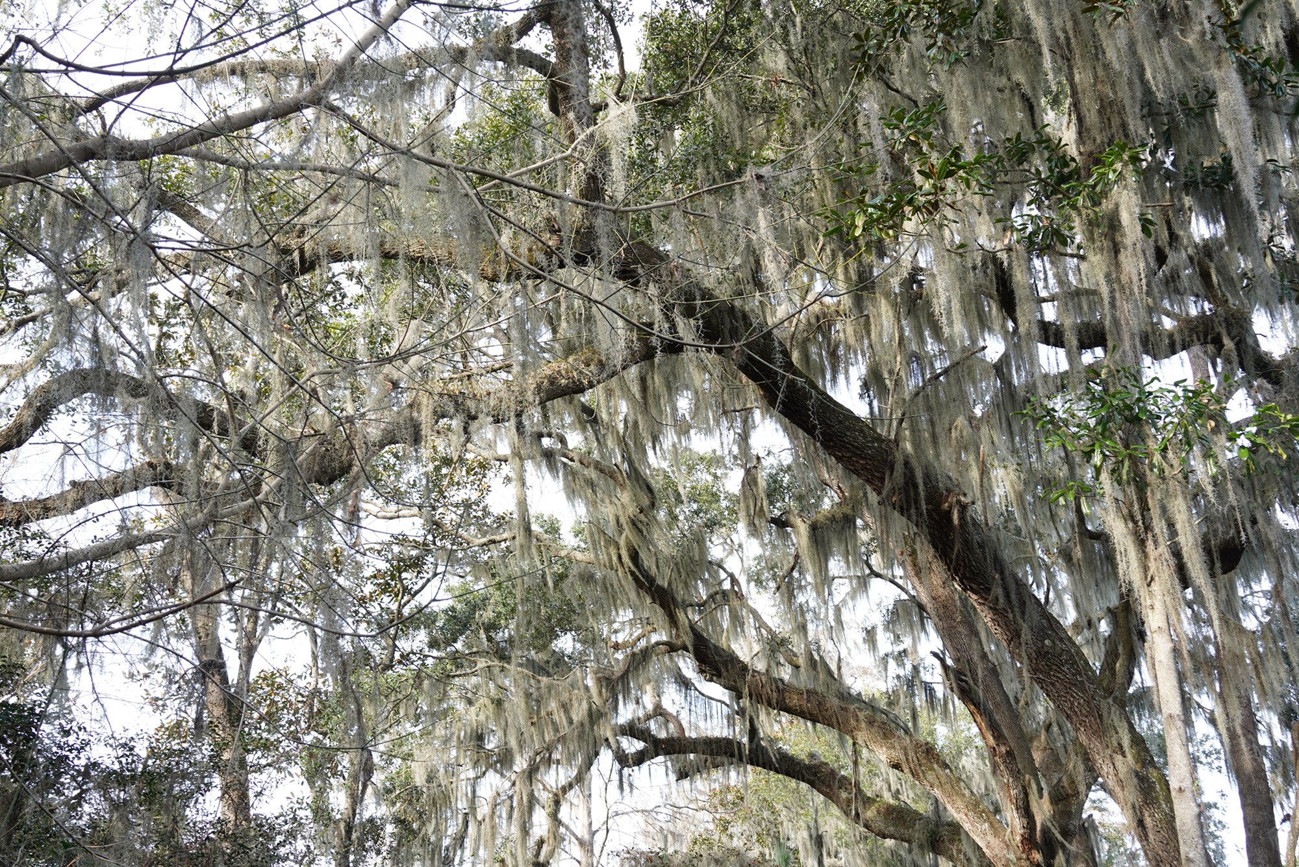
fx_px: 1371
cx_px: 650
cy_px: 434
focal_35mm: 38
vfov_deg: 35.1
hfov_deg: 50.7
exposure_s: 1/100
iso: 400
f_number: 7.1
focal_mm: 38
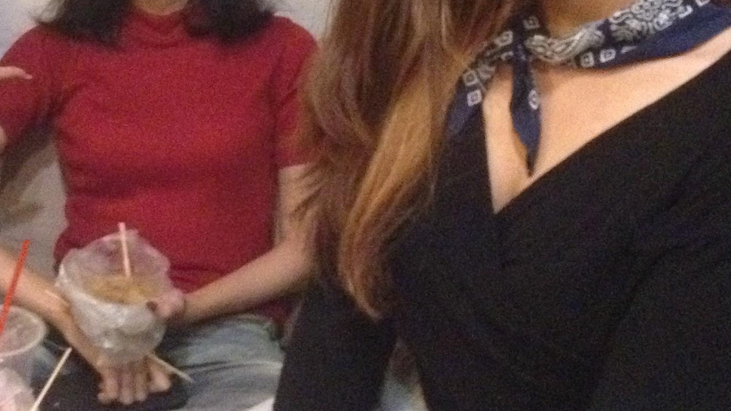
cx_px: 157
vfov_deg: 12.5
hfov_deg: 22.2
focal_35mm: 95
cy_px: -78
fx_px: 1841
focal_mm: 4.28
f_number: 2.4
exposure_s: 1/15
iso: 800
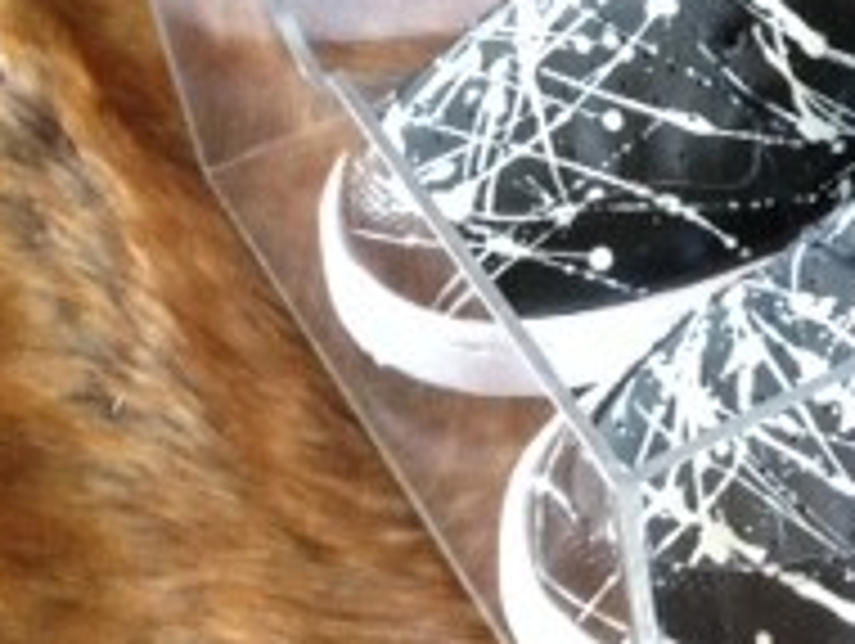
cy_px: 230
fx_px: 2745
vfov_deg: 13.4
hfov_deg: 16.6
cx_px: 1134
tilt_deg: -50.1
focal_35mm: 111
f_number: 2.4
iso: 160
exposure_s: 1/20
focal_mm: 4.12
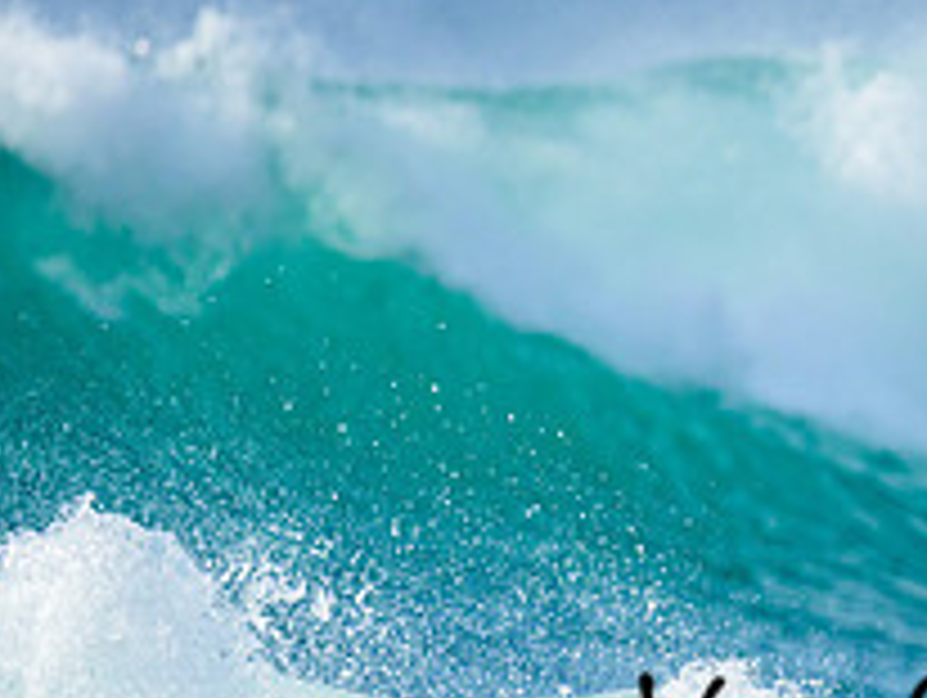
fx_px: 69654
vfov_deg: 0.6
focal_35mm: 2598
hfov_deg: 0.8
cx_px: 1005
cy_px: 825
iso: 250
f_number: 6.3
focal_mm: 800
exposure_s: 1/2500
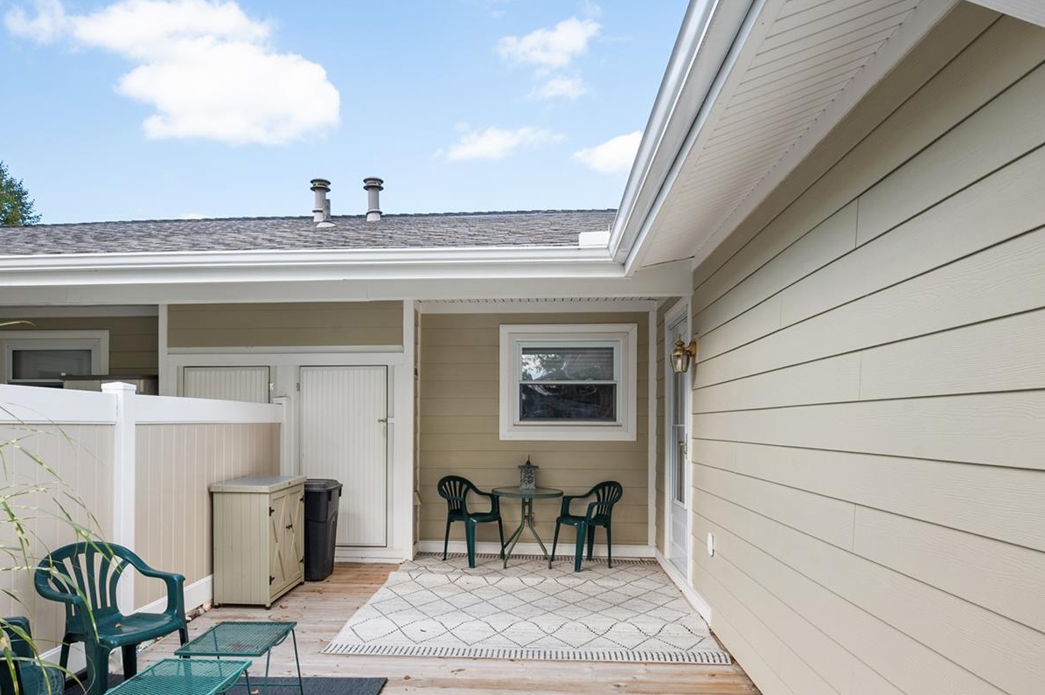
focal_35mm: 24
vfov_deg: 52.8
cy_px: 411
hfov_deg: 73.7
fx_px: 696
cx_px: 485
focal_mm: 14
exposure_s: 1/13
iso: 100
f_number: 11
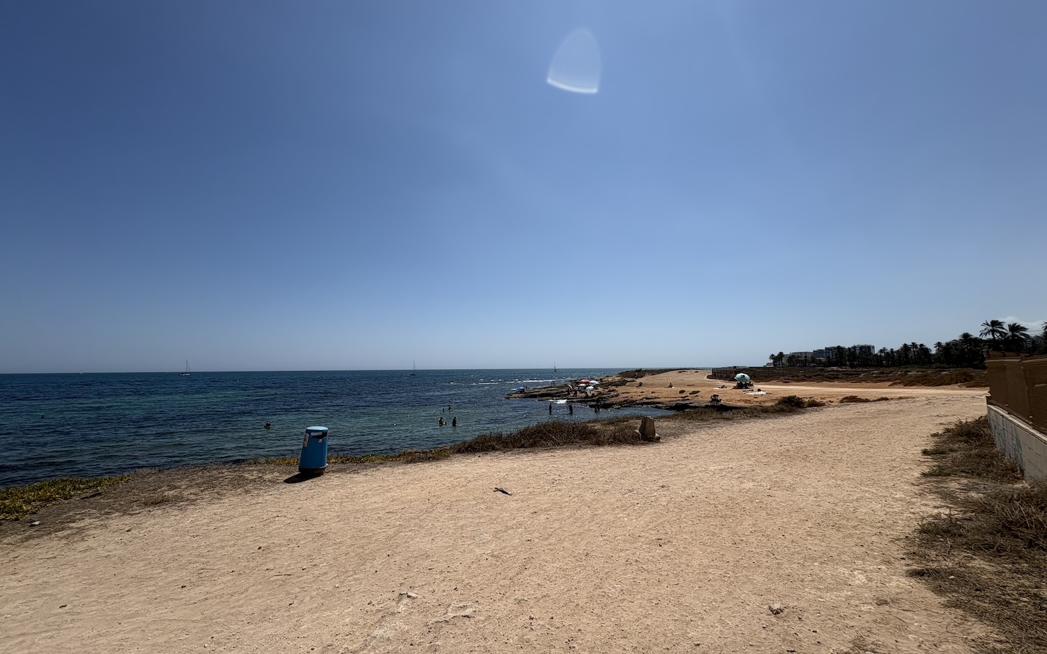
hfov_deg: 101.5
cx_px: 519
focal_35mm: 15
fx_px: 428
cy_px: 328
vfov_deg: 74.8
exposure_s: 1/4926
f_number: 2.2
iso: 50
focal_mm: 2.22
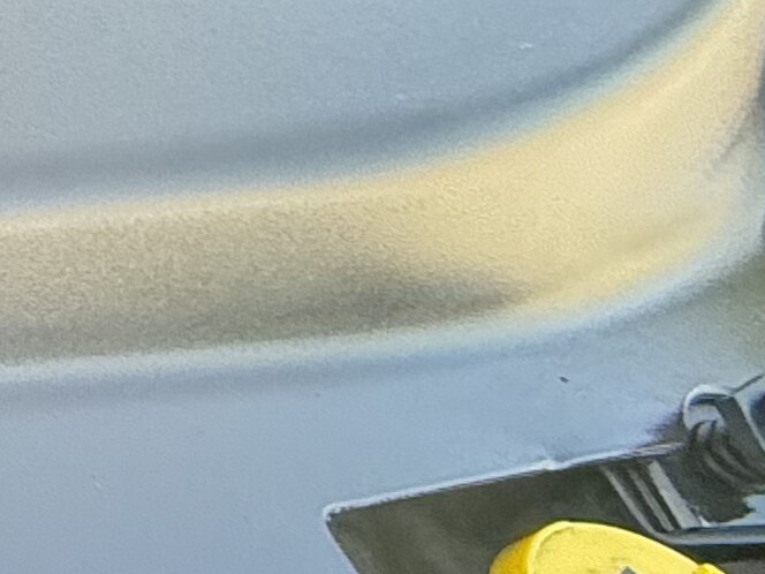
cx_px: -1456
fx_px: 1878
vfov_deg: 17.0
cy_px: 22
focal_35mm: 85
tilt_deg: -50.0
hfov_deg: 12.0
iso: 250
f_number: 2.2
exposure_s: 1/99
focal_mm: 2.22
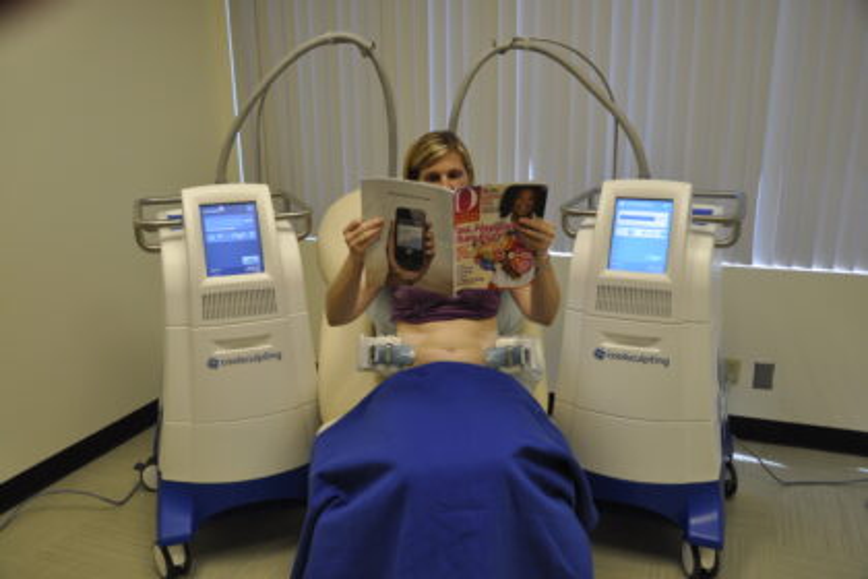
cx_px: 434
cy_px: 290
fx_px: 723
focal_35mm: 30
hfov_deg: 61.9
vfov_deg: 43.6
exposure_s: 1/60
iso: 500
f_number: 4
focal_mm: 20
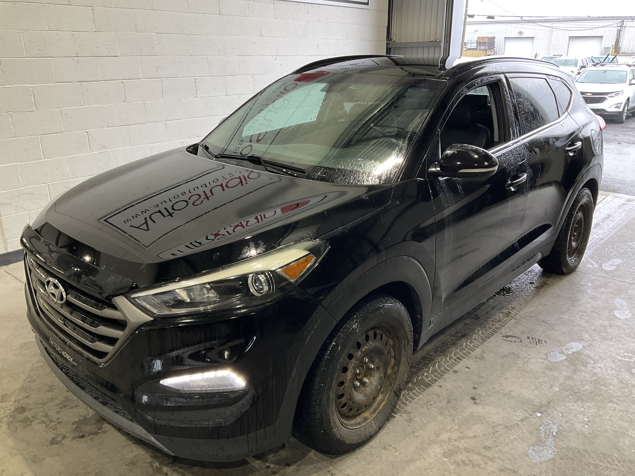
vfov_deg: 48.2
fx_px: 532
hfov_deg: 61.7
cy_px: 238
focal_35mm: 29
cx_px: 318
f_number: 1.8
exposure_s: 1/60
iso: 50
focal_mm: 3
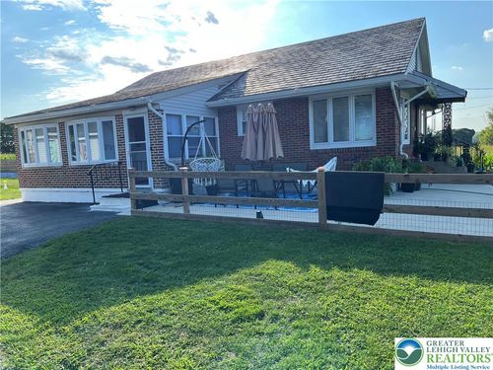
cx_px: 246
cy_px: 185
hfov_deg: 67.3
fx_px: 370
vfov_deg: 53.1
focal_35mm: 26
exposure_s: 1/1252
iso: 50
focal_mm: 5.1
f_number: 1.6
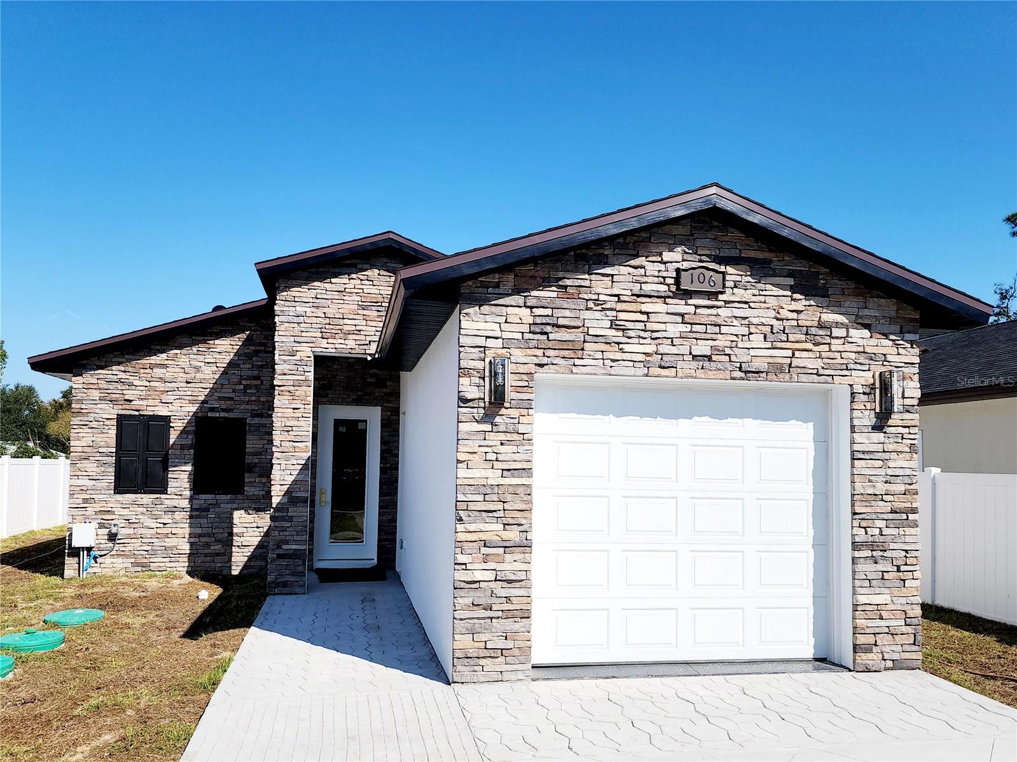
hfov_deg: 73.9
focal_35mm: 23
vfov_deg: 58.9
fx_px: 676
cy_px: 381
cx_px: 508
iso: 12
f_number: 1.8
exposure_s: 1/2500
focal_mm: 6.4
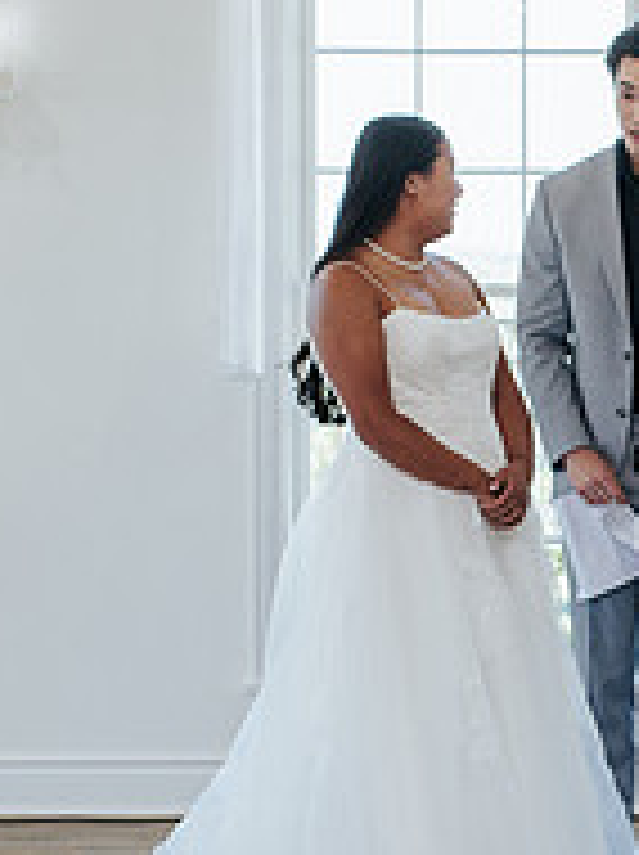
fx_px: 3454
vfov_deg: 14.1
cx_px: 585
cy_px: 566
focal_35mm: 140
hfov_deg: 10.5
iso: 400
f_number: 3.5
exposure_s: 1/200
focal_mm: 35
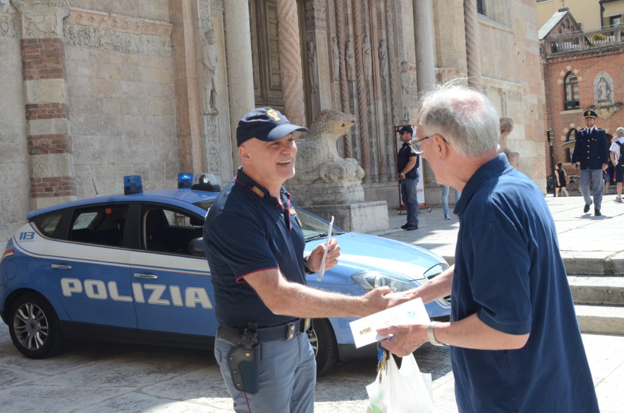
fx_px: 726
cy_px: 206
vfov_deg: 31.7
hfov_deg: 46.5
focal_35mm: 42
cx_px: 312
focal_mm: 28
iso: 200
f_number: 9
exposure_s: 1/160
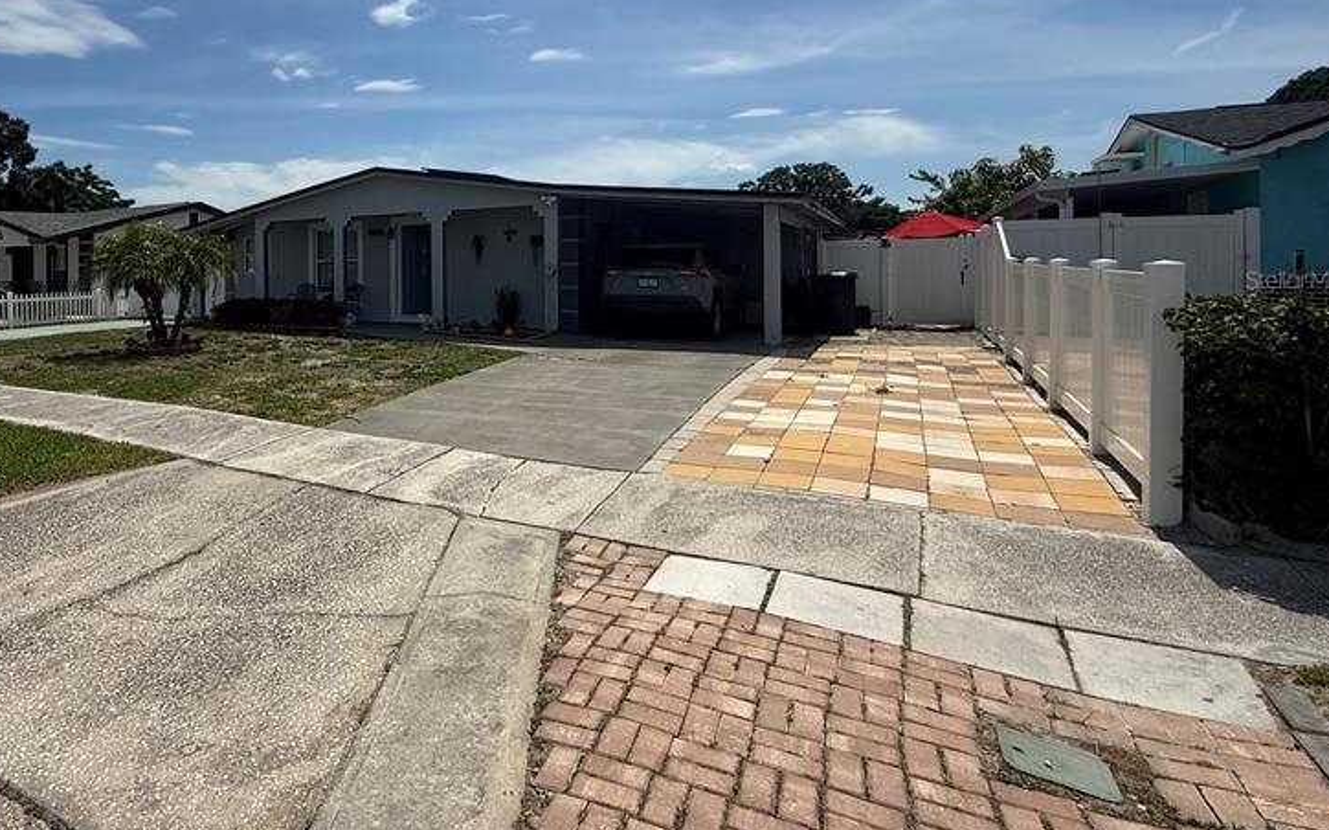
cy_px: 279
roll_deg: -0.1
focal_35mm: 21
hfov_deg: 78.9
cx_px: 417
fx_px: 760
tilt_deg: +0.4
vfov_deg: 56.1
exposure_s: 1/4425
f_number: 2.2
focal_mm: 2.22
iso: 50
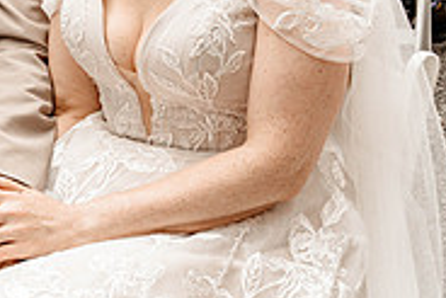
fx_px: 2033
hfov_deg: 12.3
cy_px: -96
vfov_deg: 8.3
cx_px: -19
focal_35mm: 164
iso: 800
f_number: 8
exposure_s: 1/320
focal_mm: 35
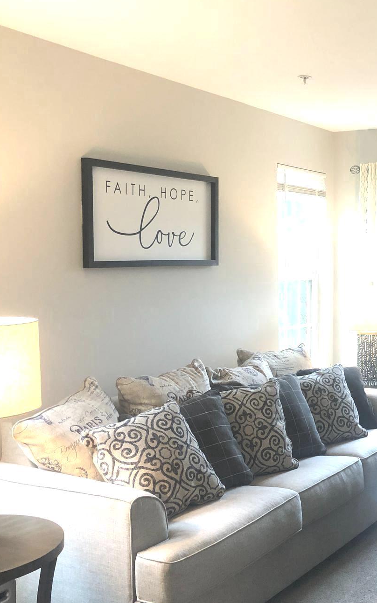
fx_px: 773
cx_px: 398
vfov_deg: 42.6
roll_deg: -0.4
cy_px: 330
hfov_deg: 25.7
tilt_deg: -5.2
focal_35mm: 47
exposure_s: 1/15
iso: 40
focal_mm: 3.99
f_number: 1.8
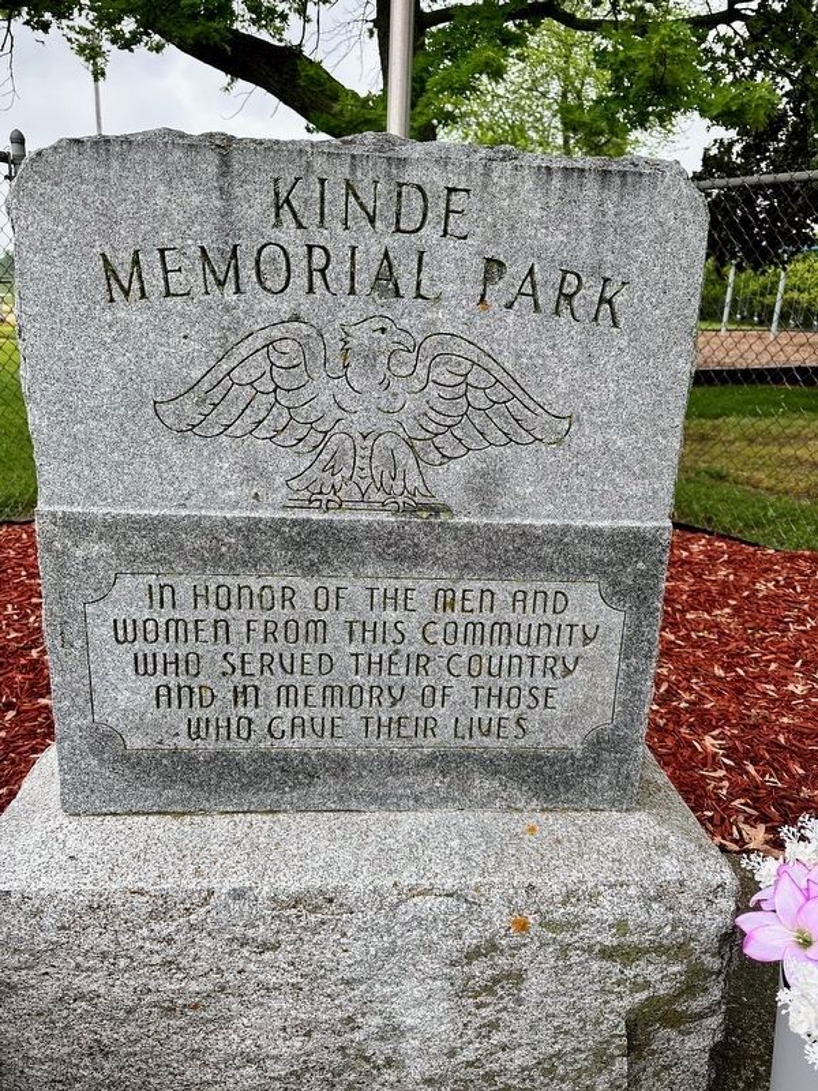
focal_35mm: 24
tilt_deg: -18.8
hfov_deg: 56.8
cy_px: 546
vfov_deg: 71.6
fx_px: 756
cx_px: 409
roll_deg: -1.8
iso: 80
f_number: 1.78
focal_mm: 6.86
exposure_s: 1/762
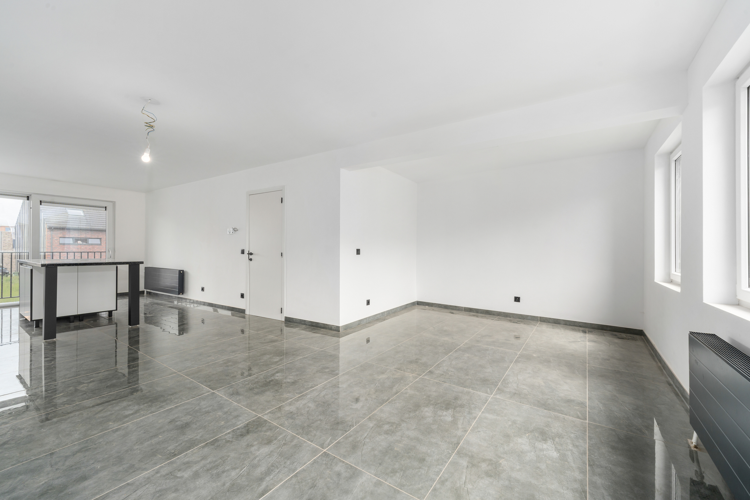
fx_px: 292
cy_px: 250
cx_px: 375
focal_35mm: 14
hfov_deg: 104.3
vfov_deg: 81.2
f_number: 11
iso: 250
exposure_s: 1/250
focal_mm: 14
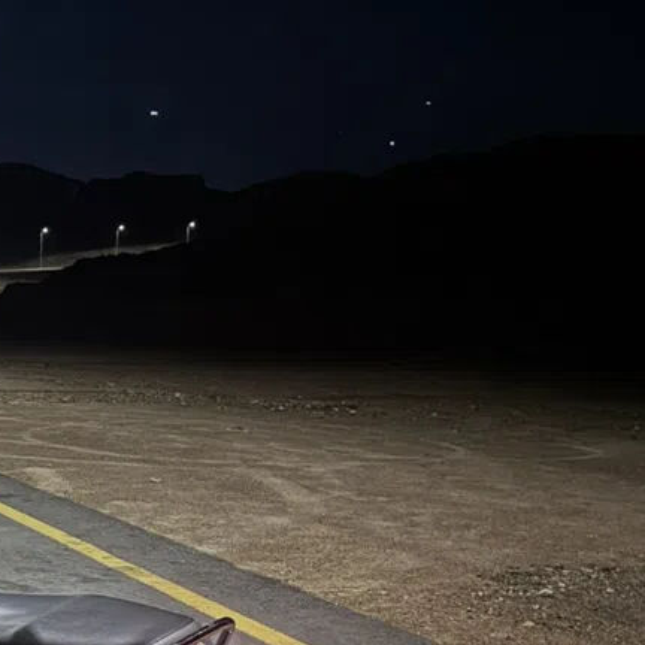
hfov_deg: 24.1
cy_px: 601
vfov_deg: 24.8
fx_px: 1412
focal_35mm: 67
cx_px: -58
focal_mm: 6.76
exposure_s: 1/9
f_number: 1.78
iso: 1600
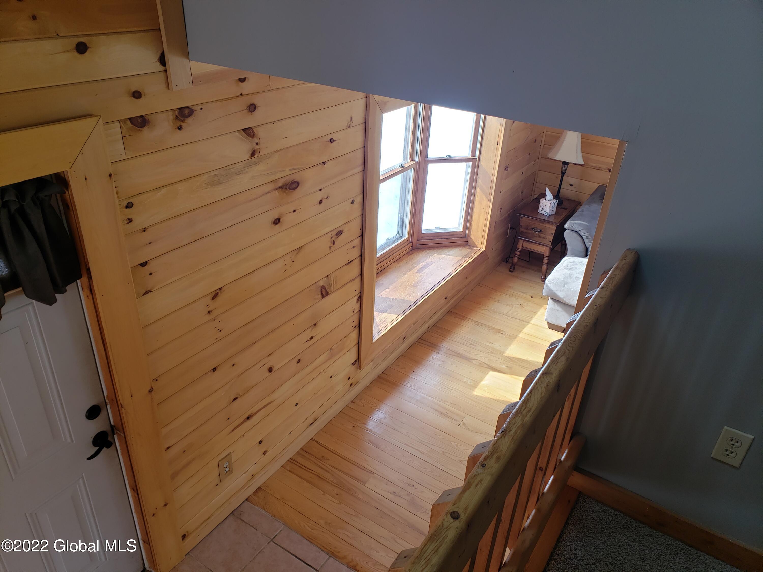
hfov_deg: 67.3
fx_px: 573
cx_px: 382
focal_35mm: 26
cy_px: 286
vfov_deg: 53.1
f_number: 2.4
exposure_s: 1/71
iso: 50
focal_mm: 4.3
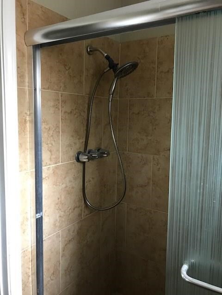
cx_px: 111
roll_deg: +0.1
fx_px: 239
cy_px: 148
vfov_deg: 63.4
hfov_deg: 49.7
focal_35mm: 28
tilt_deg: -7.6
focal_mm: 3.99
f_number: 1.8
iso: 100
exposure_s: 1/12
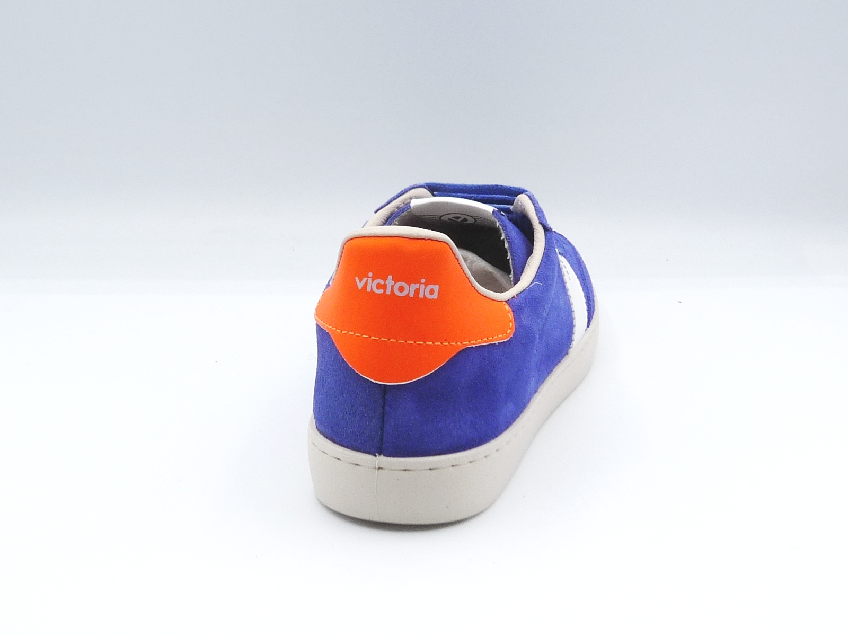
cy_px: 318
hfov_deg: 38.9
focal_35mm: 49
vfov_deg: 29.7
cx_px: 424
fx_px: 1200
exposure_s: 1/200
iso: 100
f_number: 4.5
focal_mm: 4.9
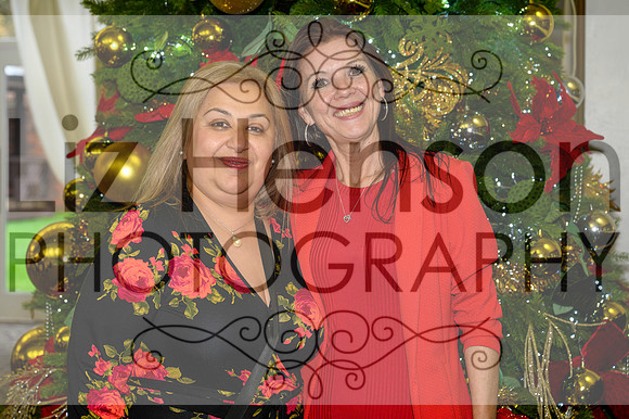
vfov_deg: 18.6
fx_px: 1276
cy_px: 168
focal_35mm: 73
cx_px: 265
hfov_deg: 27.6
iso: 1600
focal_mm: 61
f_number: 4.5
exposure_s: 1/100
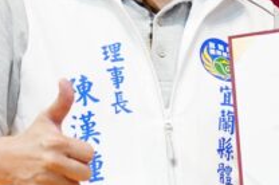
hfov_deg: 5.4
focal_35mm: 380
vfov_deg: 3.6
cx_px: 441
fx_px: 2940
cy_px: 46
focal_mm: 77
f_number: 4
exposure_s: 1/250
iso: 8000
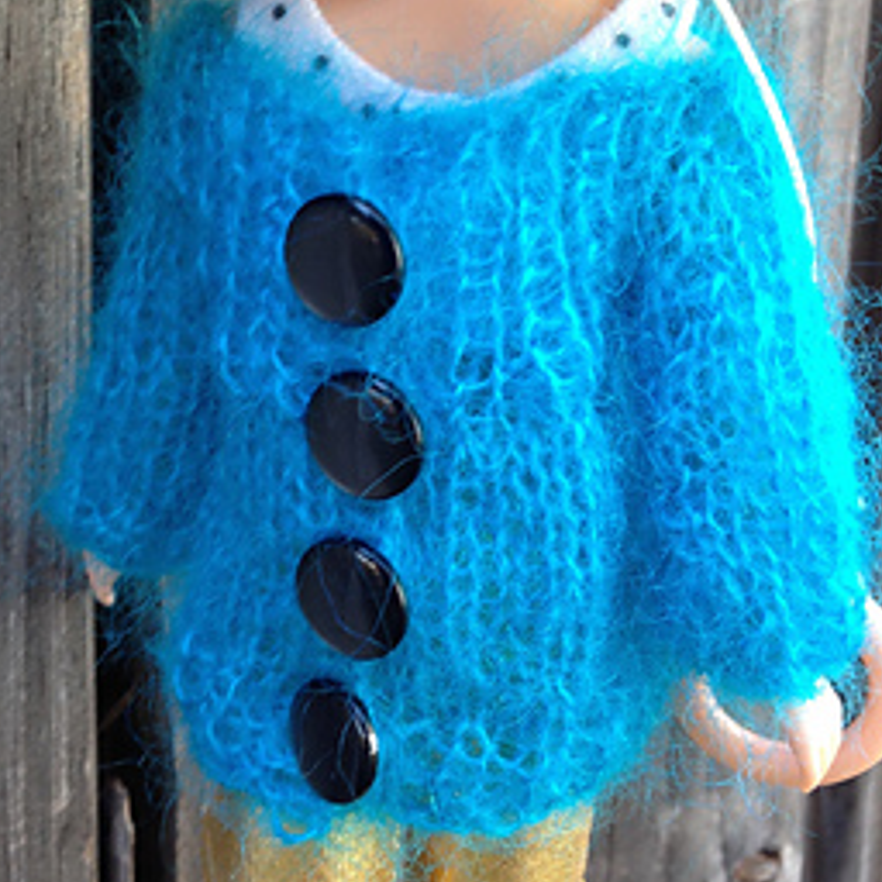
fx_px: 1643
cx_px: 315
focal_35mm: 57
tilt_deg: -11.5
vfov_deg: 30.0
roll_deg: -2.4
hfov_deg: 29.9
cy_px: 362
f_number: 2.4
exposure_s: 1/30
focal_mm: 4.12
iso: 50
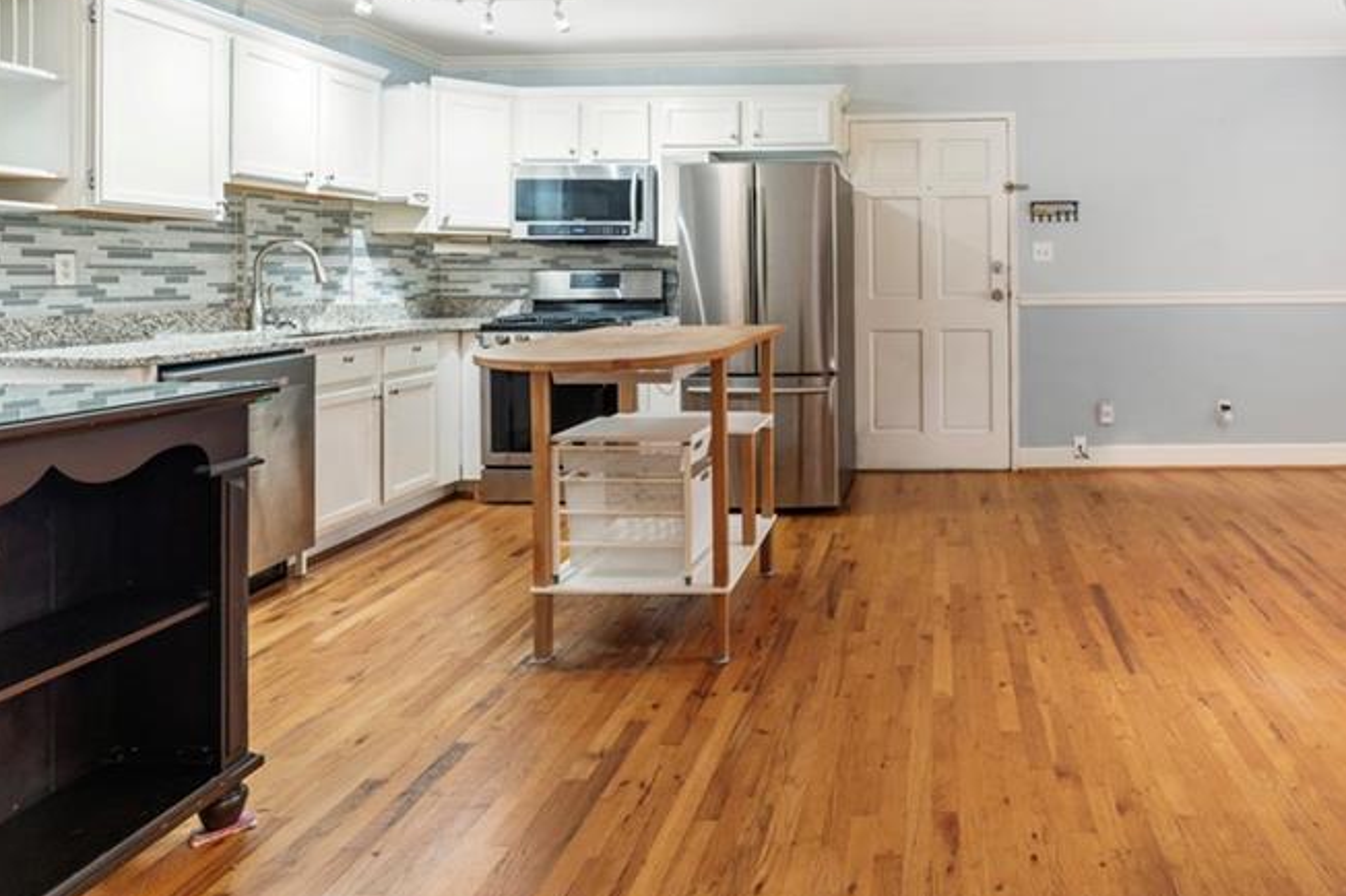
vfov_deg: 55.6
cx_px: 917
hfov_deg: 75.7
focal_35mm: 22
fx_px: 822
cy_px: 277
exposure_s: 1/1.67
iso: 320
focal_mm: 14
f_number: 8
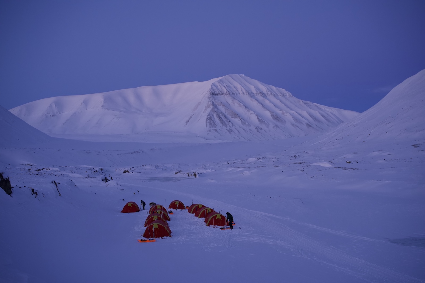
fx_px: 590
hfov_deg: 39.6
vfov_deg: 27.0
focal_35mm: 50
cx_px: 212
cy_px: 142
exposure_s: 1/160
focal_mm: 50
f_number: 2.5
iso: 1000
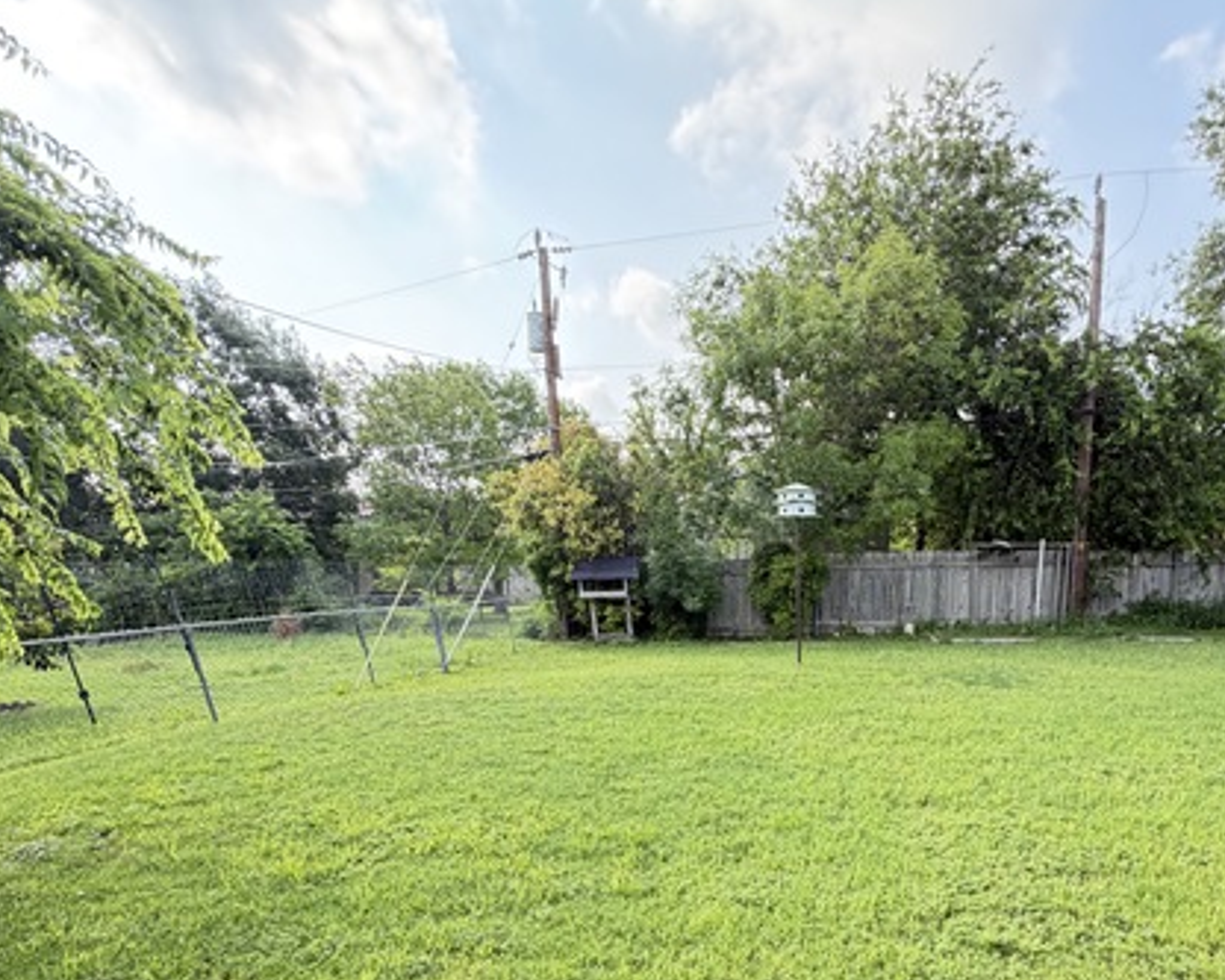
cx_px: 783
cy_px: 680
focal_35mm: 21
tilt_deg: -10.4
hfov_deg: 75.9
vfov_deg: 63.3
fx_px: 762
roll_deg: +1.0
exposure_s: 1/233
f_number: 2.2
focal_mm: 2.22
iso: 64
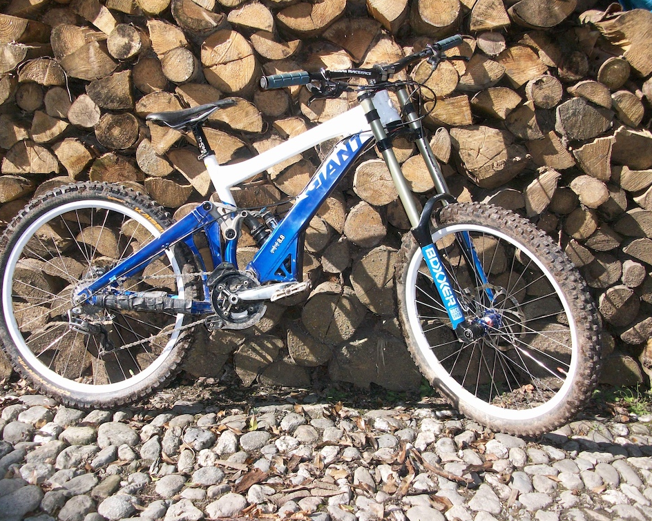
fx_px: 695
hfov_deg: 50.3
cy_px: 258
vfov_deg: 41.1
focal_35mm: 36
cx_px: 312
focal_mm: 5.7
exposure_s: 1/531
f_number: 2.8
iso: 64
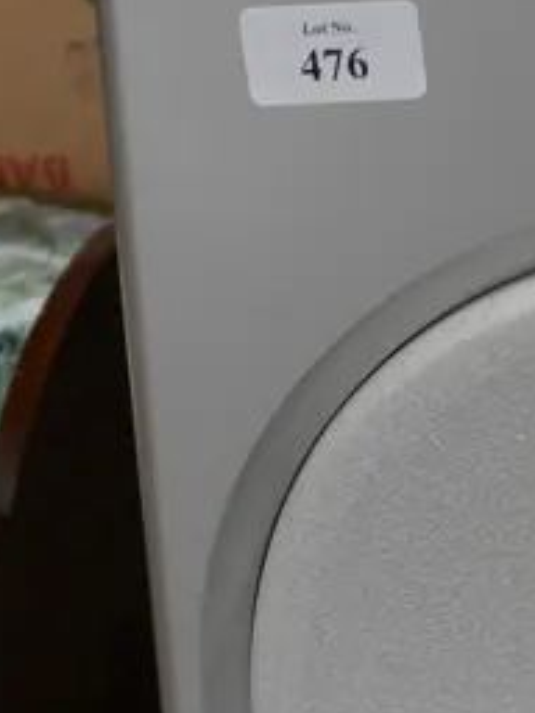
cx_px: 918
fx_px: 3627
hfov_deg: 8.2
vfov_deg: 11.2
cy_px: 521
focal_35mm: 176
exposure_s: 1/60
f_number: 4.7
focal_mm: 22
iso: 250
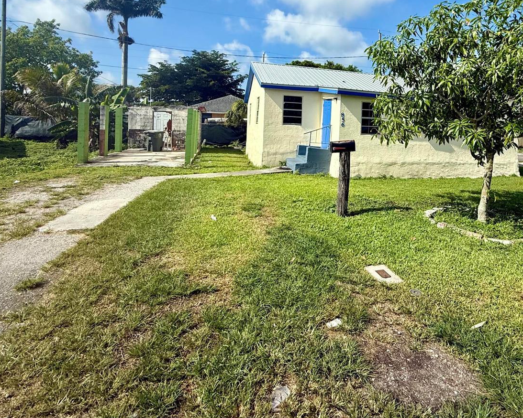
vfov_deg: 66.0
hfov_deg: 79.6
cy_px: 134
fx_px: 310
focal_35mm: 20
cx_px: 309
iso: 50
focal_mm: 2.22
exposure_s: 1/2237
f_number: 2.2
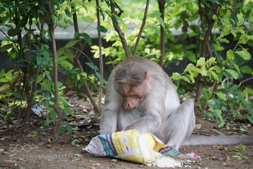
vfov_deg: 2.8
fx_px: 3514
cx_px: 126
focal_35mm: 500
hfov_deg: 4.1
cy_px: 84
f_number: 6.3
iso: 5000
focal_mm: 500
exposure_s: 1/500
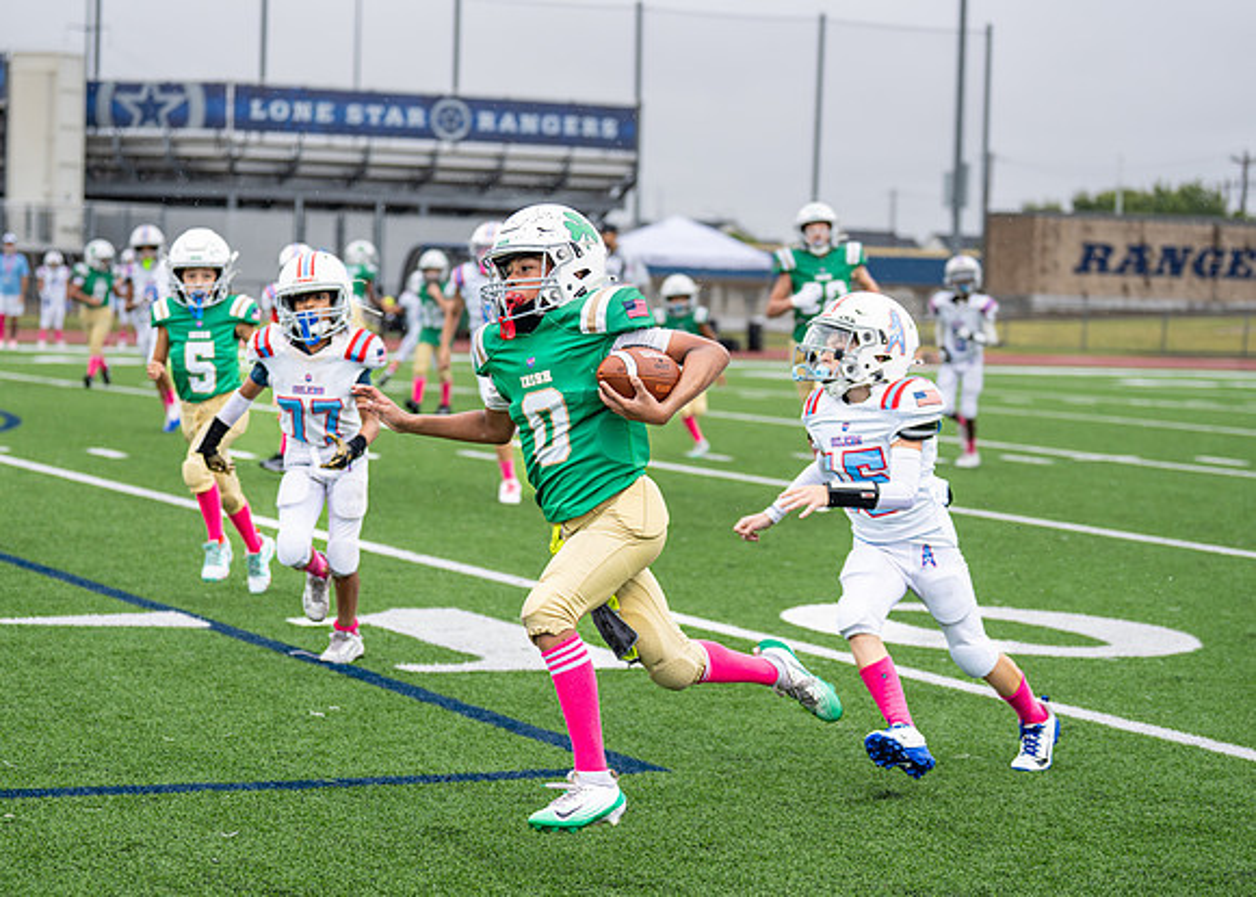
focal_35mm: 90
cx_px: 550
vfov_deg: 15.9
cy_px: 537
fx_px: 3206
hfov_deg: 22.2
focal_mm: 70
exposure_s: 1/1000
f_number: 2.8
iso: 400
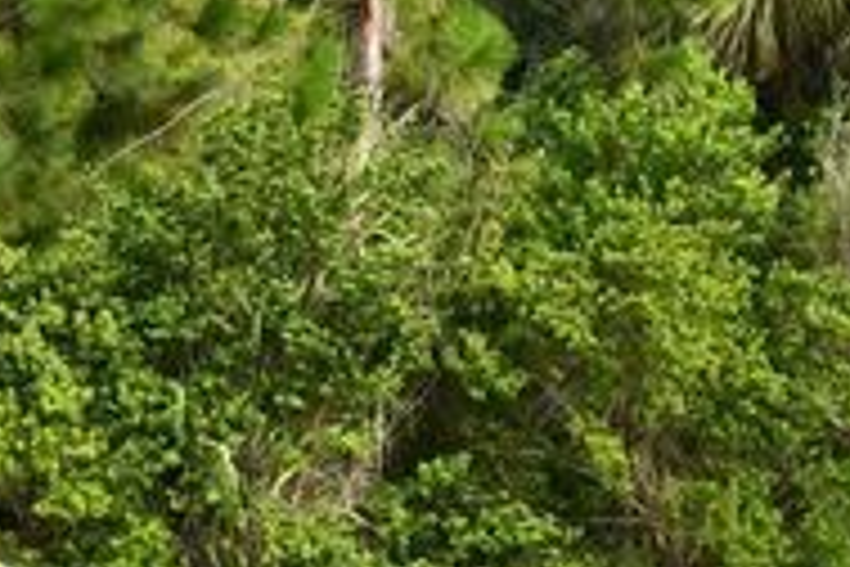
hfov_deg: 11.4
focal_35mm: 176
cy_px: 526
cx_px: -288
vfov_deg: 7.8
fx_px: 4155
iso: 200
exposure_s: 1/250
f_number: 6.3
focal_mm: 26
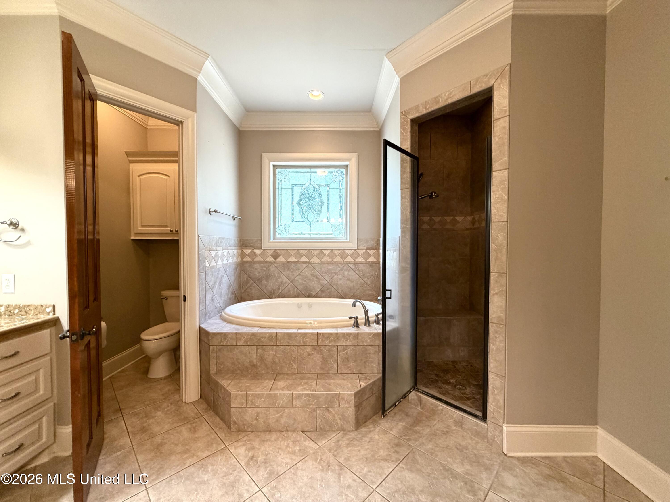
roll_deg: +0.3
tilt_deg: -1.1
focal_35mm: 14
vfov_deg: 85.7
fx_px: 271
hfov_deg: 102.1
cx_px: 335
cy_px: 251
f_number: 2.2
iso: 250
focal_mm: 2.22
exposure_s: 1/60
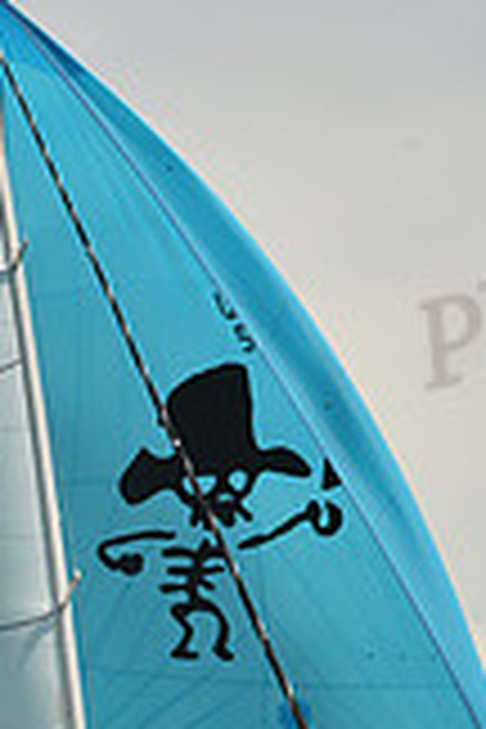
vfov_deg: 8.2
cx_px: 187
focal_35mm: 251
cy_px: 572
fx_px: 5082
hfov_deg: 5.5
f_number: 13
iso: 320
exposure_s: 1/800
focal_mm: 70
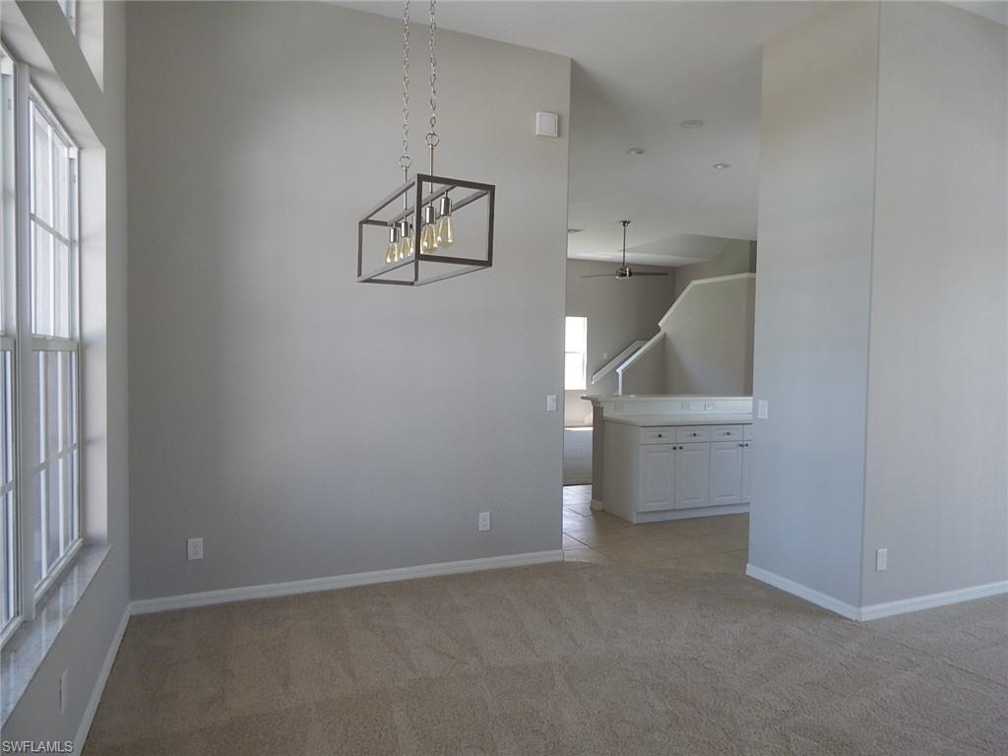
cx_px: 504
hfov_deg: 76.4
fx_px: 641
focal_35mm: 22
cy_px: 378
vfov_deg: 61.1
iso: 125
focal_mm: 4
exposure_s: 1/40
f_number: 3
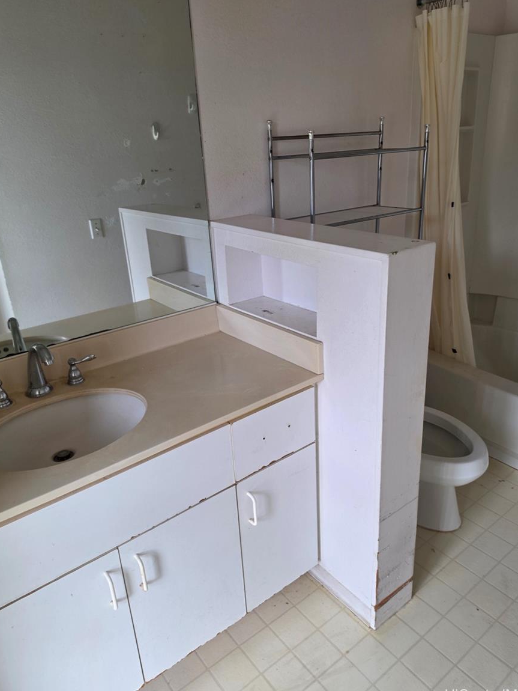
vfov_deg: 71.6
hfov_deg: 56.8
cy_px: 340
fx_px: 479
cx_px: 264
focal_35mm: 24
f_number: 1.4
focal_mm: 6.5
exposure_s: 1/180
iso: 80
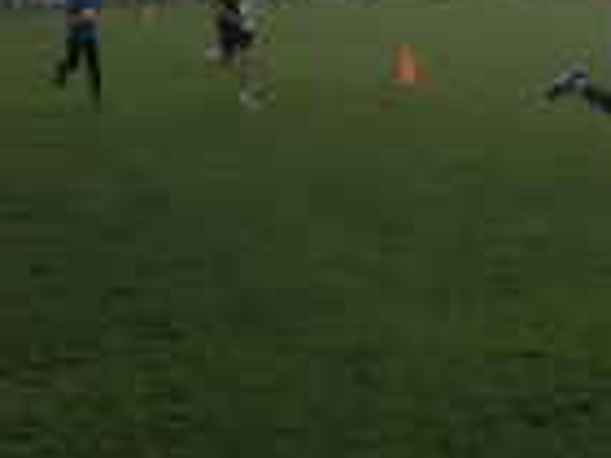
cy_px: 70
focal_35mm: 77
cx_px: 345
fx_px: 1359
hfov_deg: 25.3
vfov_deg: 18.9
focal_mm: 4.75
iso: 50
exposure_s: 1/1495
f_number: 1.8
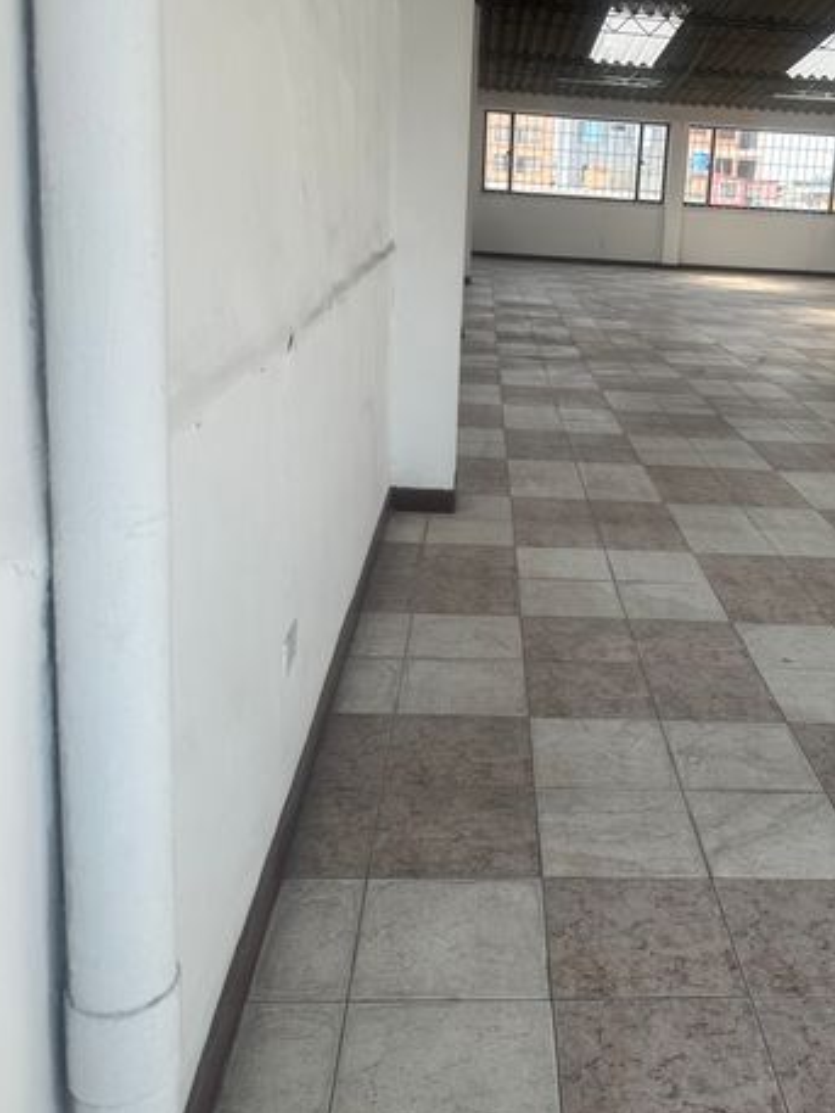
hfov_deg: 39.9
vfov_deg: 52.1
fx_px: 1125
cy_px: 418
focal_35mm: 35
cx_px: 596
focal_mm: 6.86
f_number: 1.78
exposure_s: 1/694
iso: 80
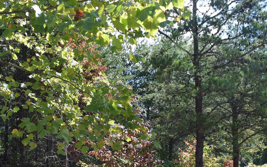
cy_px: 137
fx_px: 306
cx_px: 131
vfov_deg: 29.7
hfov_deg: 47.2
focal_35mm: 42
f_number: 6.3
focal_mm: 18
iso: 100
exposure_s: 1/160
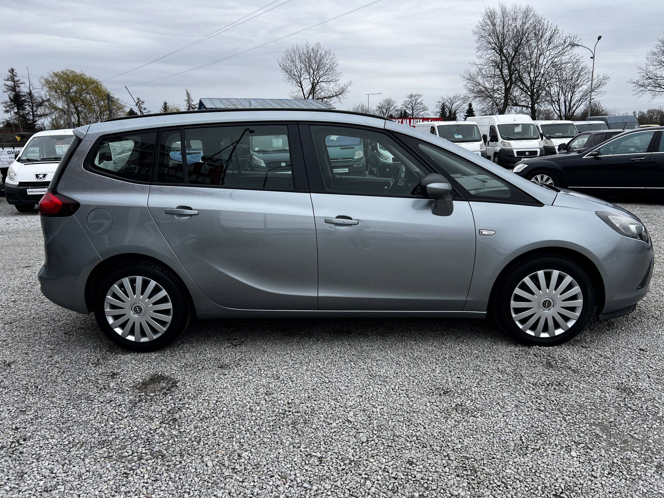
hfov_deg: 67.3
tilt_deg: -12.6
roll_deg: +1.6
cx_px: 332
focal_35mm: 26
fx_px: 499
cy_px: 249
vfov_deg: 53.1
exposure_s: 1/1645
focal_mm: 5.7
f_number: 1.5
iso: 50
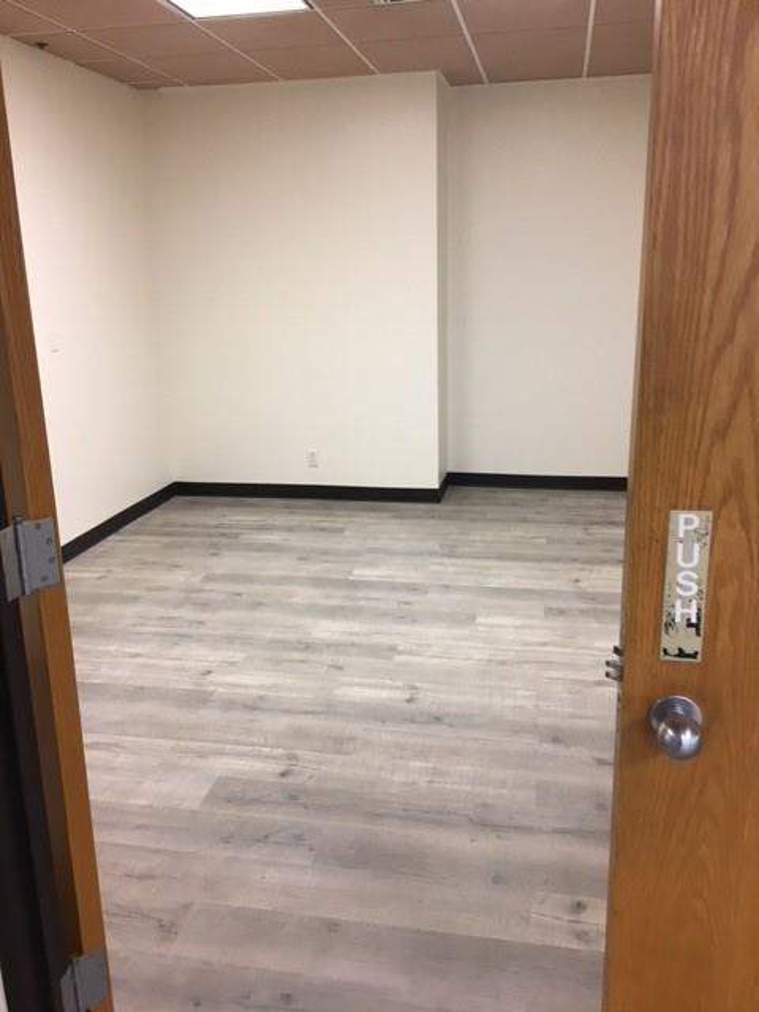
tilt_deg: -13.5
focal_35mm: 29
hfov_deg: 48.2
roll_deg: +2.5
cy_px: 506
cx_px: 380
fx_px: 848
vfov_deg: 61.7
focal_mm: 4.15
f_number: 2.2
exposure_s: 1/30
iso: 50
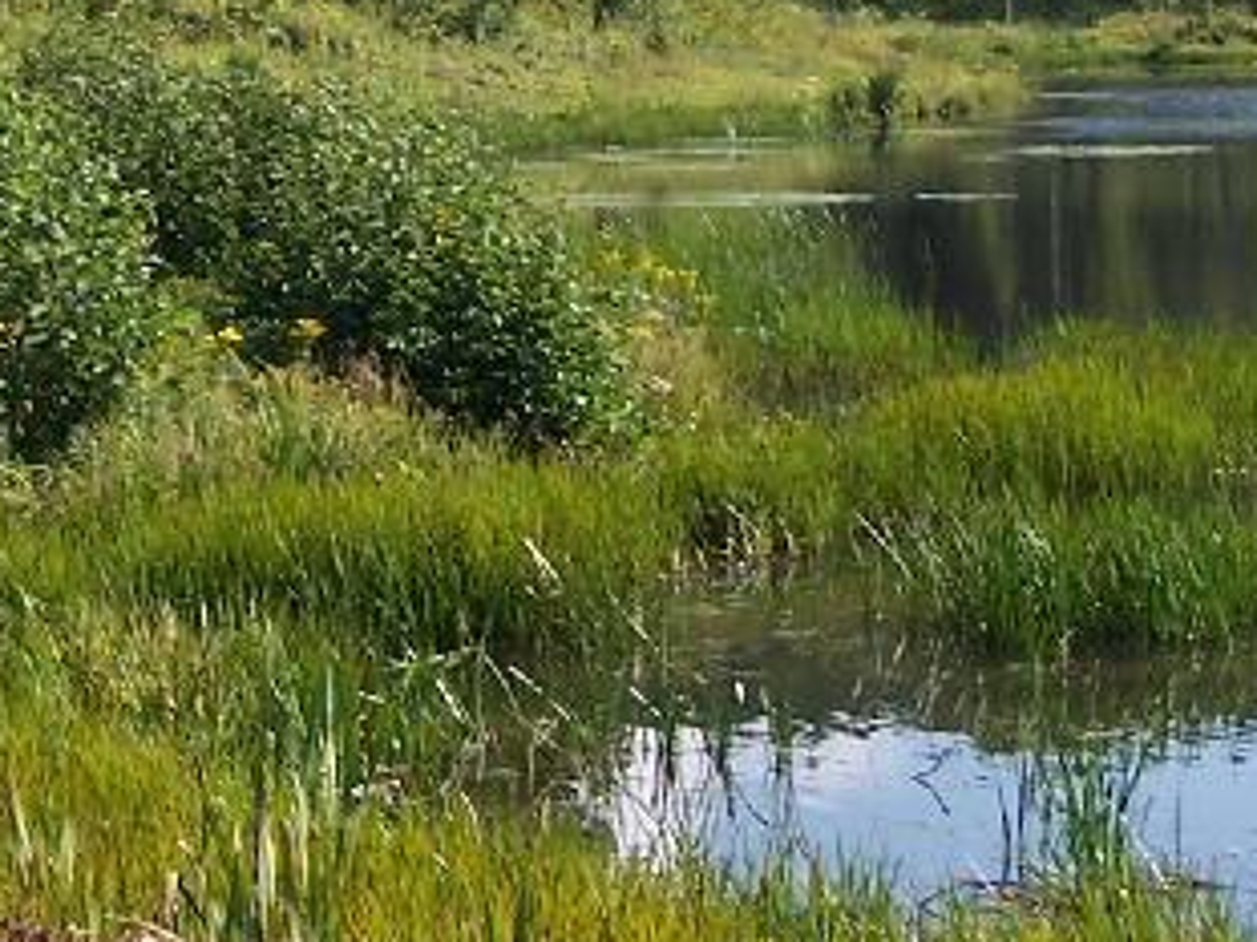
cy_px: -182
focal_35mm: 125
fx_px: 4537
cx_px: 307
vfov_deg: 11.6
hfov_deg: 15.7
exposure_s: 1/800
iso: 80
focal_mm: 6.3
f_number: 2.8
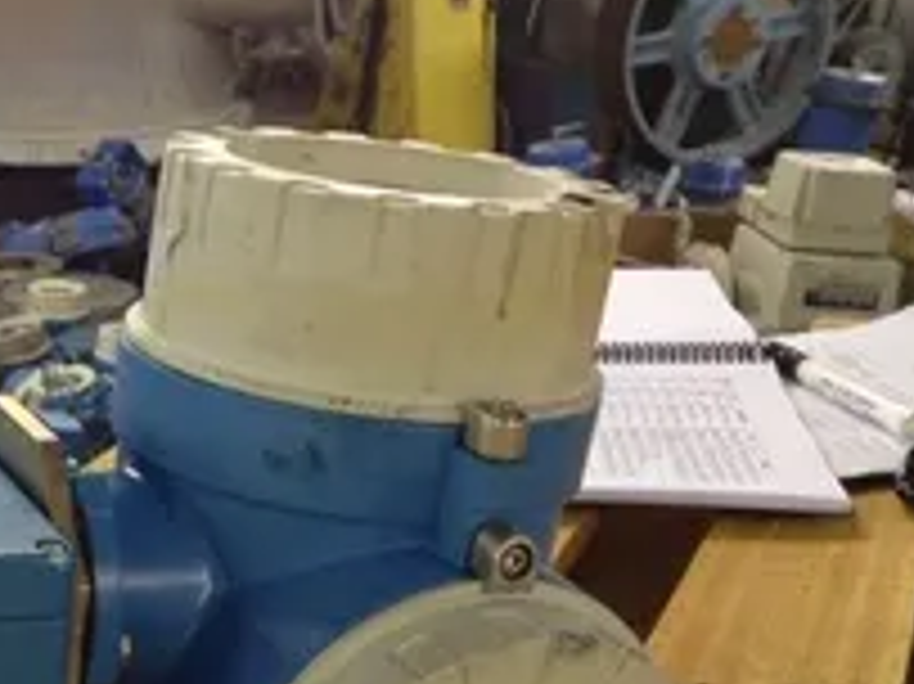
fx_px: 1821
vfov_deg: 20.8
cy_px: 639
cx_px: 77
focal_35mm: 69
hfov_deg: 27.1
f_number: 2.4
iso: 160
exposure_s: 1/20
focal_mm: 4.28
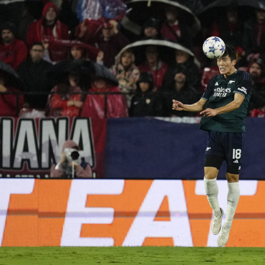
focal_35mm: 512
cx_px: 171
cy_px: 133
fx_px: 4434
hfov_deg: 3.4
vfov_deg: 3.4
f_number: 2.8
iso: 2500
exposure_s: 1/2000
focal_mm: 400
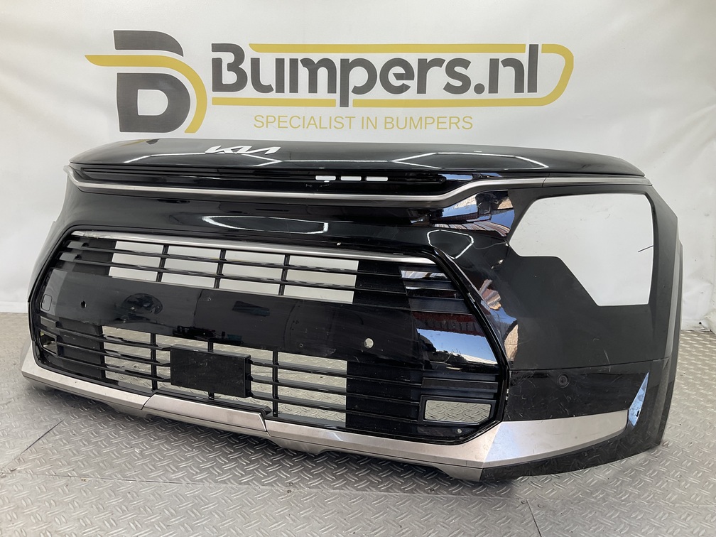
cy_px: 268
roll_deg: -2.9
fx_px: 600
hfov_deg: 61.7
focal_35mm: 29
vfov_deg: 48.2
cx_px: 358
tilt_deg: -8.3
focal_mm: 3
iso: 20
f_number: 1.8
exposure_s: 1/100
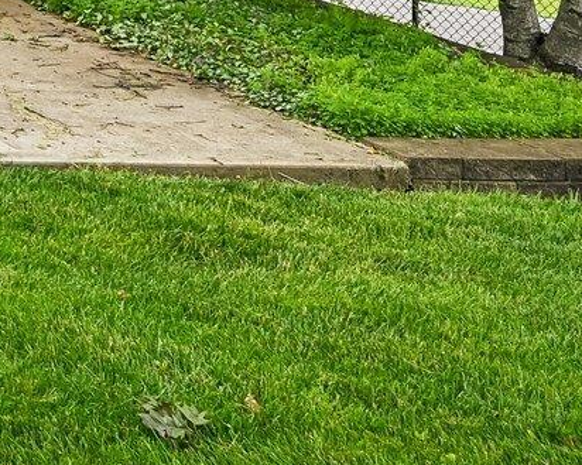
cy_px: -285
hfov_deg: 15.5
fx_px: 1486
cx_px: -705
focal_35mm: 86
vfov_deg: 15.9
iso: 400
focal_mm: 18.5
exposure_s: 1/350
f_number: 4
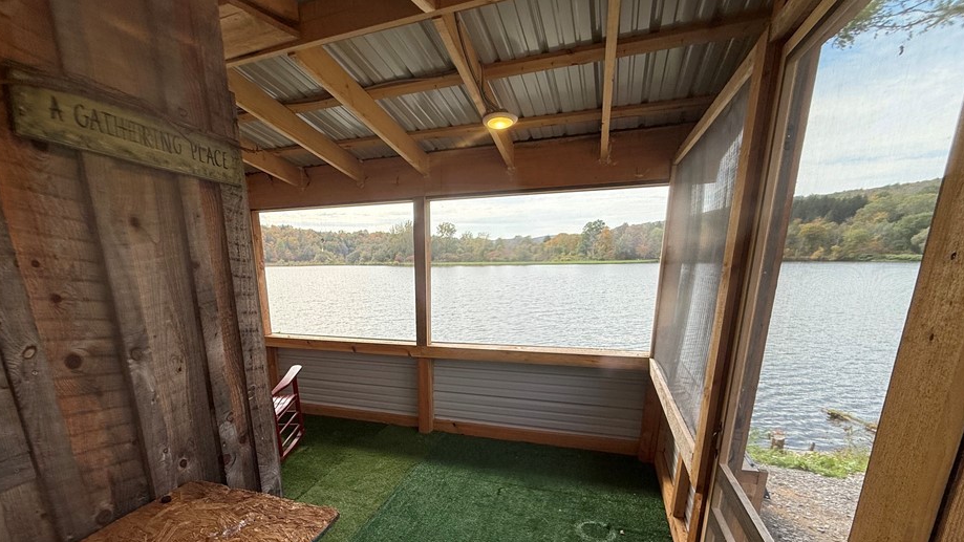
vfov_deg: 62.1
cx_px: 441
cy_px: 368
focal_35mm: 17
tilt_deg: -14.0
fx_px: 435
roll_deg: +0.3
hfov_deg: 95.7
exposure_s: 1/365
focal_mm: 2.22
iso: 50
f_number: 2.2
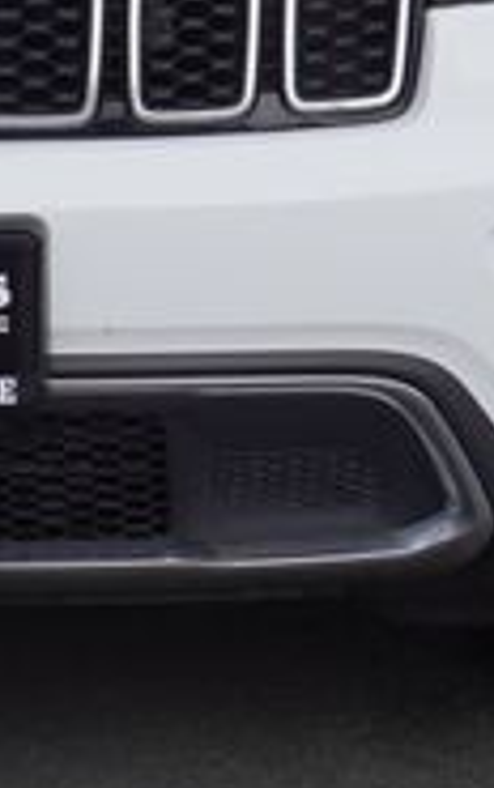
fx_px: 3519
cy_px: -13
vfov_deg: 12.6
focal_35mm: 164
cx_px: -72
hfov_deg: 8.0
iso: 100
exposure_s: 1/125
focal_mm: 31
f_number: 10
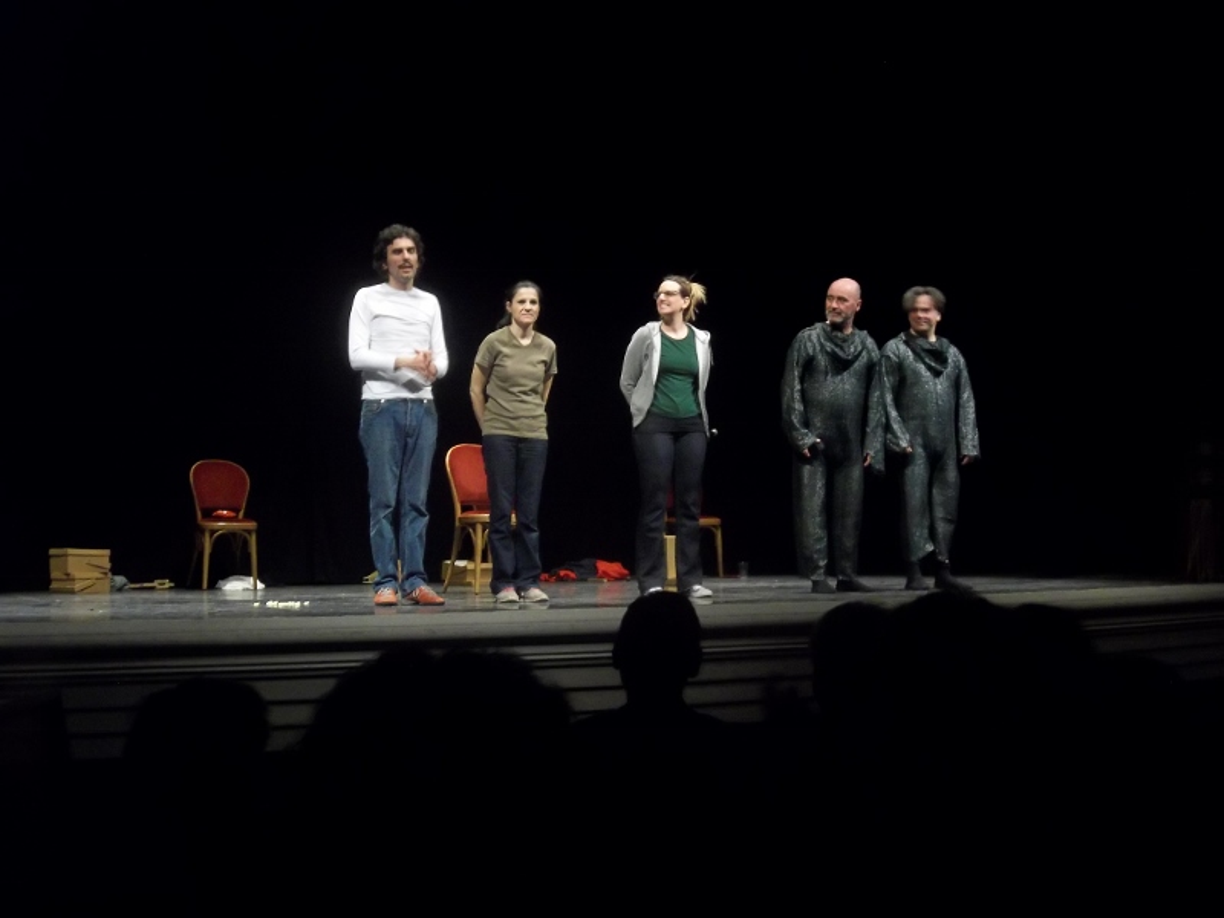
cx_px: 612
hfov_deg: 42.9
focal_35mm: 44
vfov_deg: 32.9
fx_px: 1556
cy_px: 459
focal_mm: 7.8
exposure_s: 1/8
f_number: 4.5
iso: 320
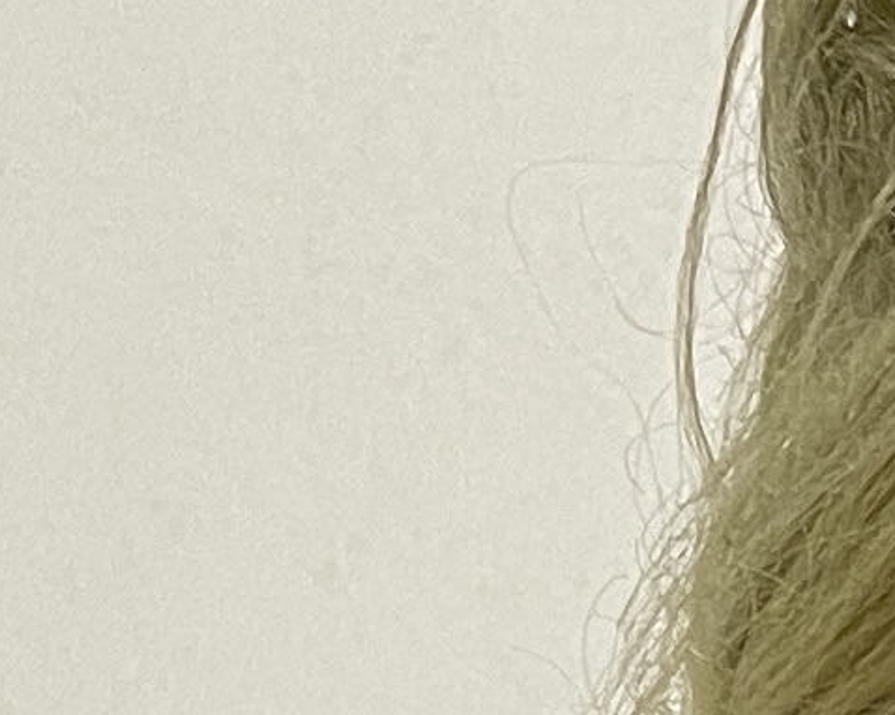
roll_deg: -3.3
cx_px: 2026
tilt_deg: -16.3
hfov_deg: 8.7
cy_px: 2093
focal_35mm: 206
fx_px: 5454
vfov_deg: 6.8
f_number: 1.6
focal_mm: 5.1
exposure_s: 1/50
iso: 125
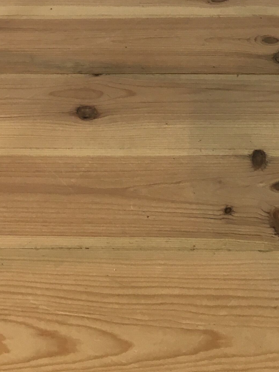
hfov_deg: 17.4
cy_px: -140
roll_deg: +1.2
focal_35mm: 85
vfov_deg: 20.6
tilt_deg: -19.3
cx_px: 131
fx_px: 913
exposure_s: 1/33
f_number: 2.2
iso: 32
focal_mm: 4.15
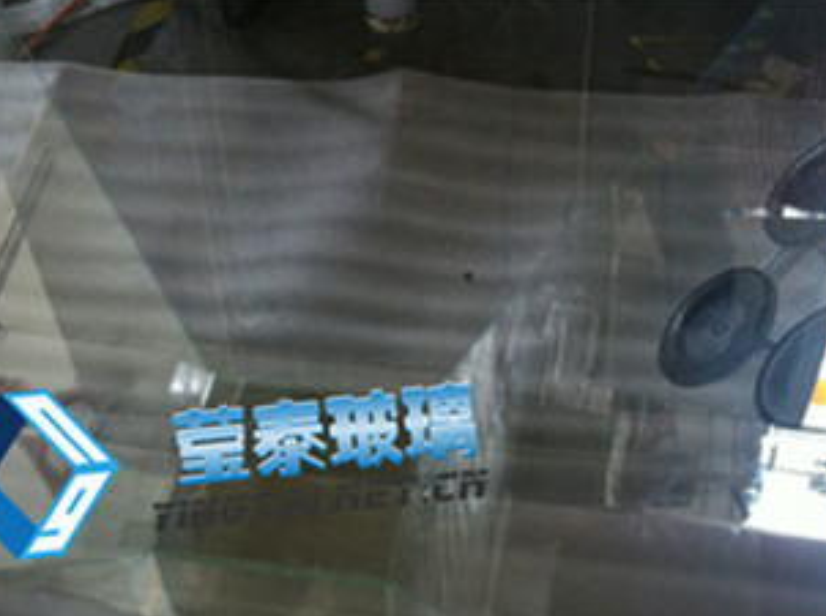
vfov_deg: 24.7
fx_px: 1381
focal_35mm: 58
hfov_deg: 33.3
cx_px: 364
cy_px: 500
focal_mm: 3.85
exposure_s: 1/17
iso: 125
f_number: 2.8
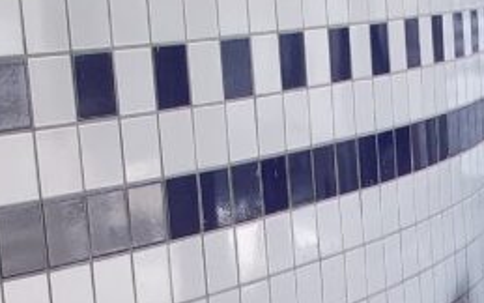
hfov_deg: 13.8
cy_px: 578
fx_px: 1992
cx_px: 400
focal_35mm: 151
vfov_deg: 8.3
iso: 80
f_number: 3.1
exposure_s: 1/200
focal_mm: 6.5
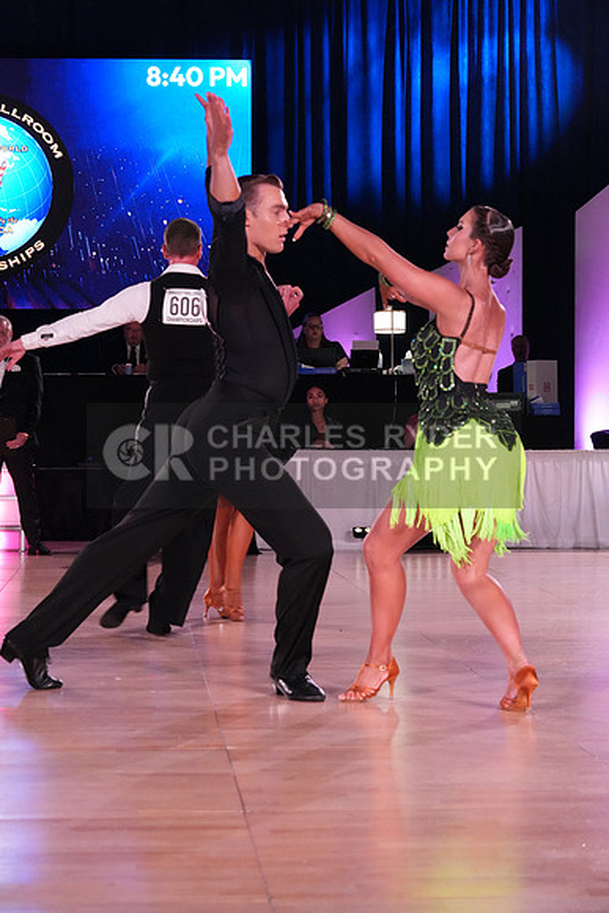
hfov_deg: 16.1
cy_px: 456
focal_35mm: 85
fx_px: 2155
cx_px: 304
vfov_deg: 23.9
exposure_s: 1/160
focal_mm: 85
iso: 6400
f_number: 10
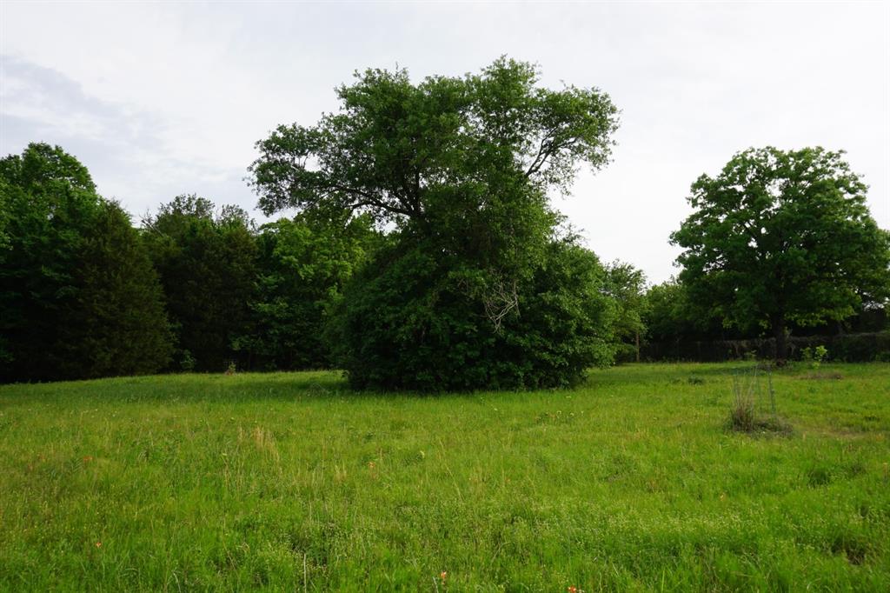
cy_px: 296
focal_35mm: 24
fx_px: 593
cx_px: 445
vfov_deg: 53.1
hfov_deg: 73.8
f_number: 10
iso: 100
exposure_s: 1/80
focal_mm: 16
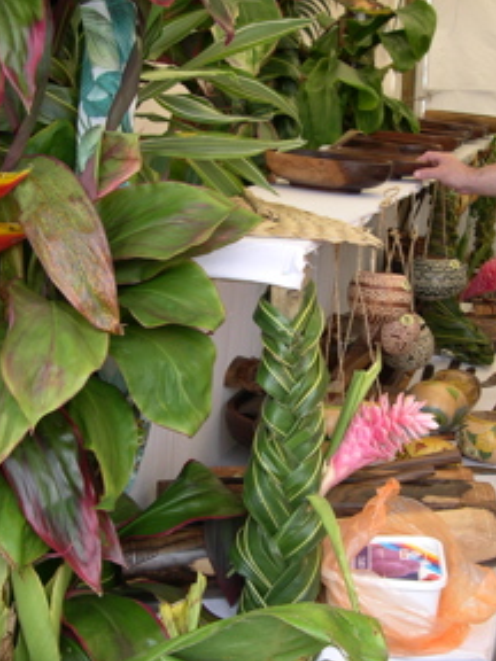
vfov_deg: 33.2
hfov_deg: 25.2
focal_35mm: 58
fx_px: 1108
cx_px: 292
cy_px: 335
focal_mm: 8
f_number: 2.8
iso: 100
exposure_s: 1/131
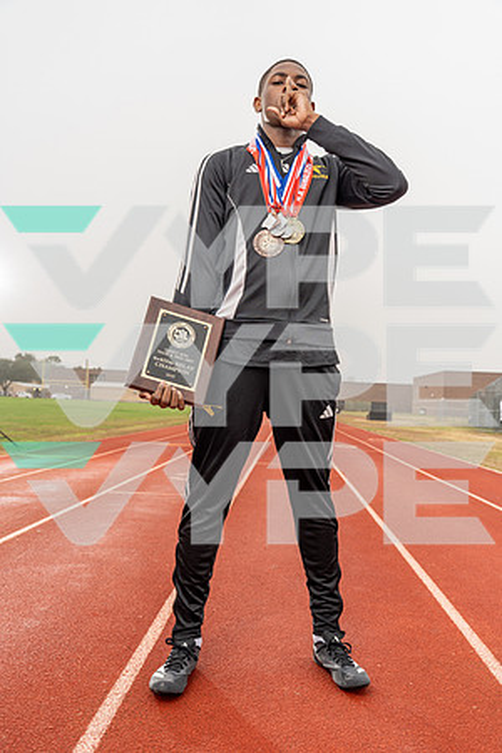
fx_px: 669
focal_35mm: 32
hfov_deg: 41.1
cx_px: 251
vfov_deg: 58.7
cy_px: 376
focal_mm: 32
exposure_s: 1/200
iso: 250
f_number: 5.6
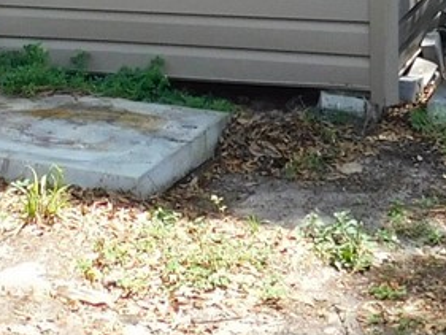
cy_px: -271
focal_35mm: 131
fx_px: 1689
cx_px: 32
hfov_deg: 14.9
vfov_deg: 10.6
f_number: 3
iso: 125
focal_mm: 4
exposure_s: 1/400
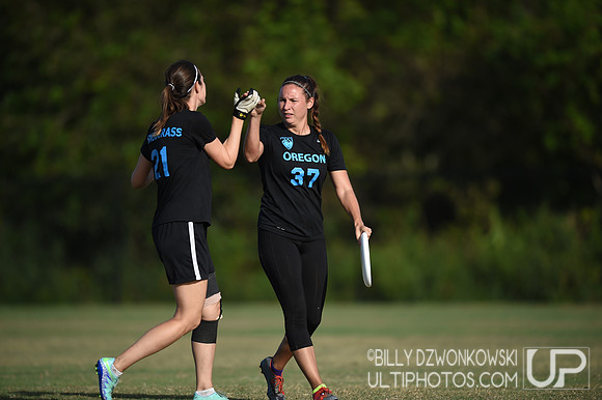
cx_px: 301
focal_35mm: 400
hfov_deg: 5.2
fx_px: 6685
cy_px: 200
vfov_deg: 3.4
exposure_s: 1/2000
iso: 100
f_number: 2.8
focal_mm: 400
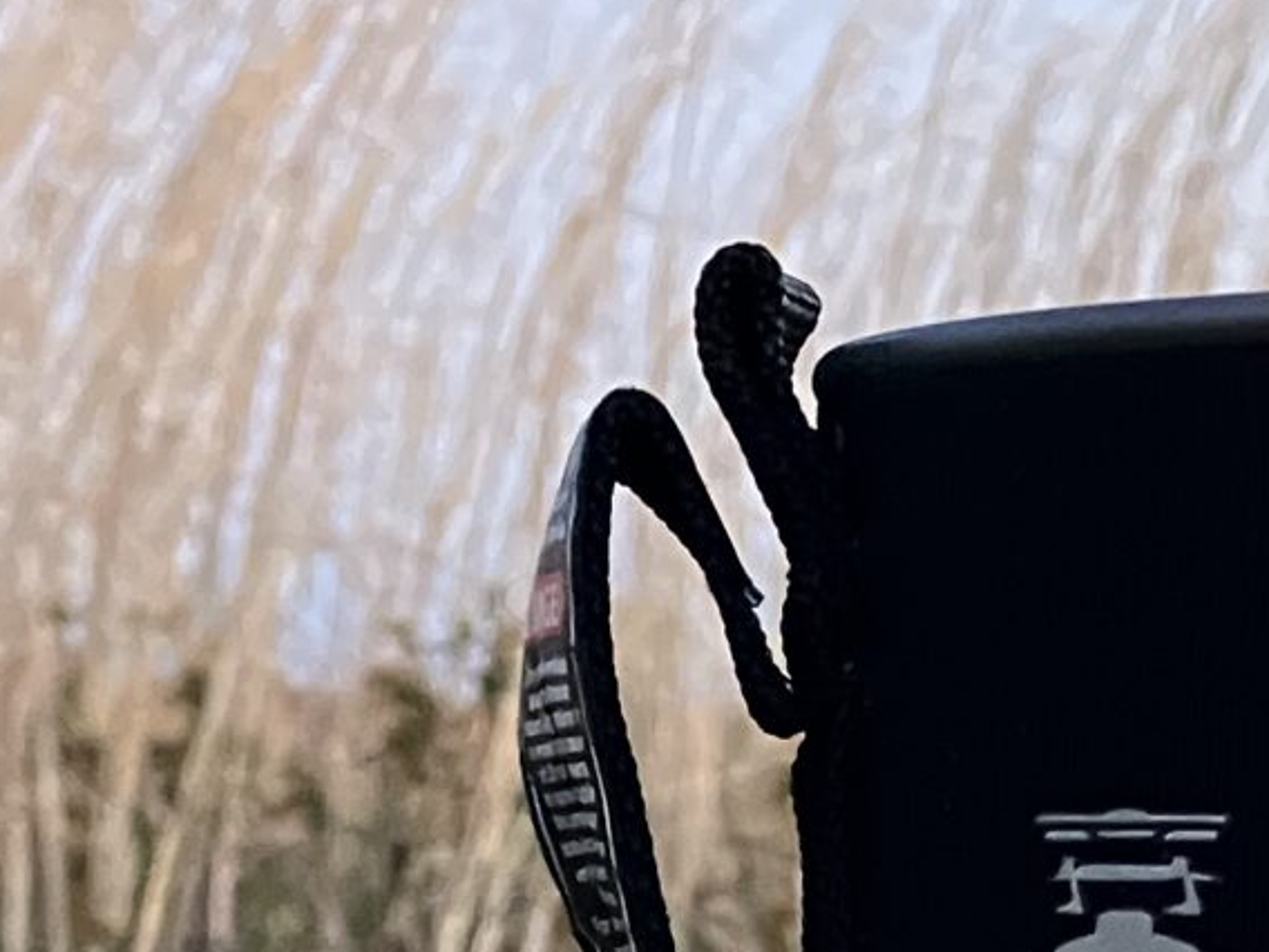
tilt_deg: -11.2
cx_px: 704
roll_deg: +3.7
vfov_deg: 10.3
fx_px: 4912
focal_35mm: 134
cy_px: 1781
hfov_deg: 14.7
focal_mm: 3.99
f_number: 1.8
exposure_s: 1/30
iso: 400
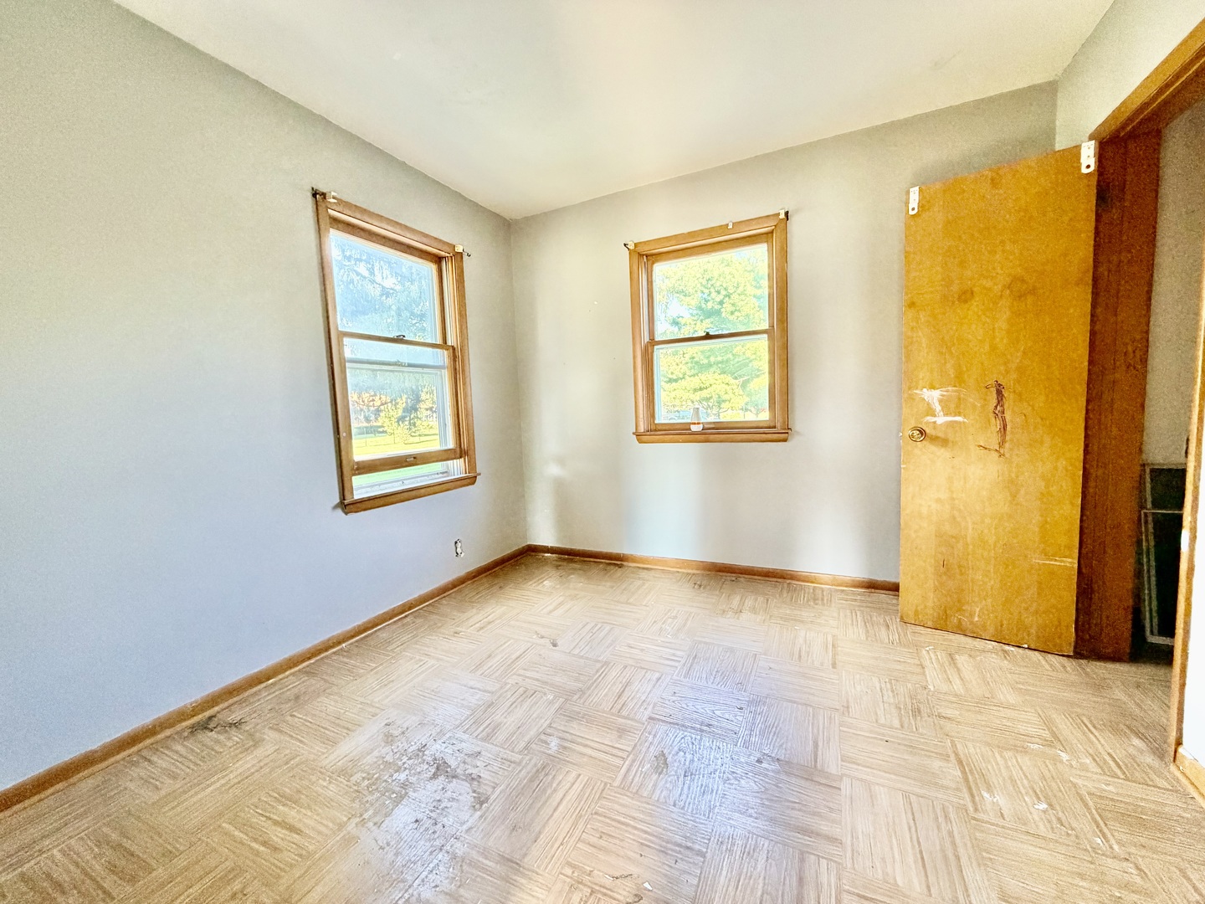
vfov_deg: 85.7
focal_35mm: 14
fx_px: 487
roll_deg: +3.1
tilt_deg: -5.5
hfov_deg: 102.1
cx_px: 602
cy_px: 452
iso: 400
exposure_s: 1/60
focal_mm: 2.22
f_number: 2.2
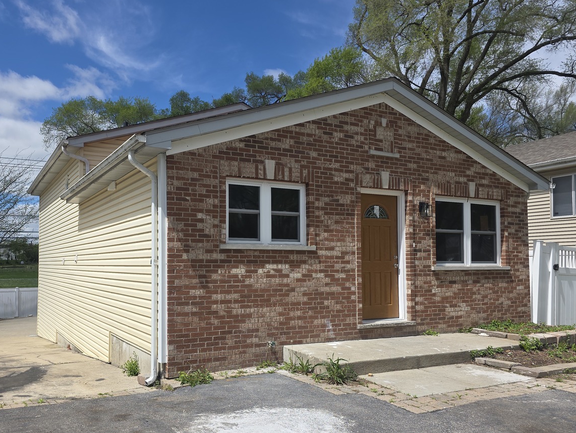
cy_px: 250
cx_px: 238
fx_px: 483
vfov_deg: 48.1
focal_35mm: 29
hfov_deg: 61.2
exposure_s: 1/1358
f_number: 1.7
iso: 12
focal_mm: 6.3
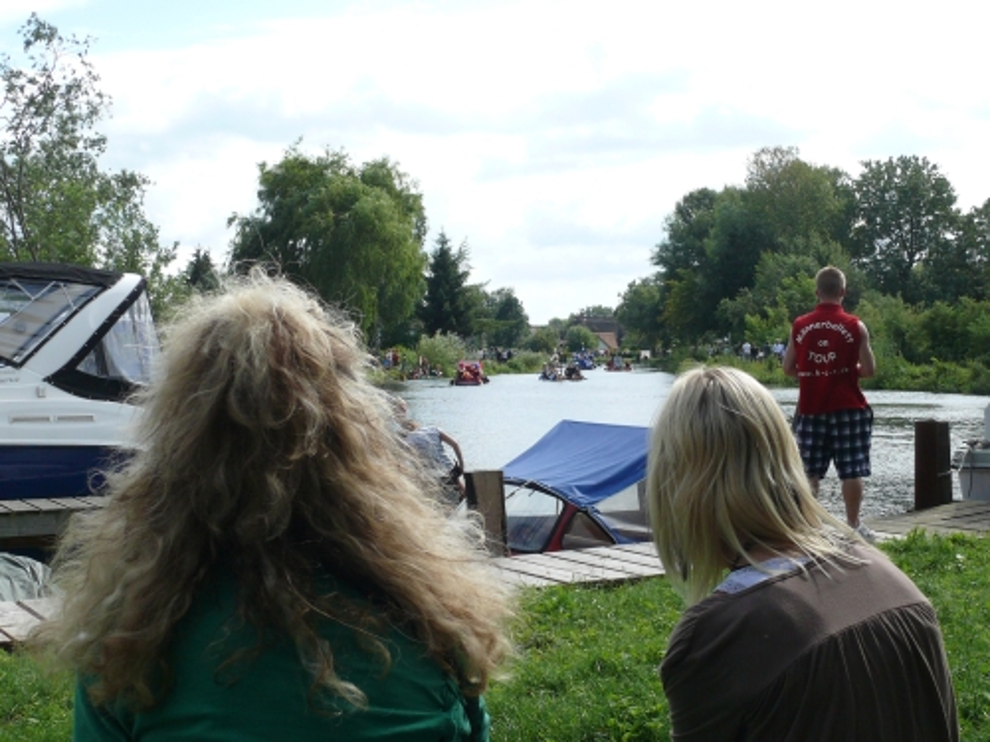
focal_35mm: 35
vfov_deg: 40.7
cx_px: 495
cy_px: 371
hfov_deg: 52.6
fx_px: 1001
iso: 100
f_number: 4
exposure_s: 1/640
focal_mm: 7.4
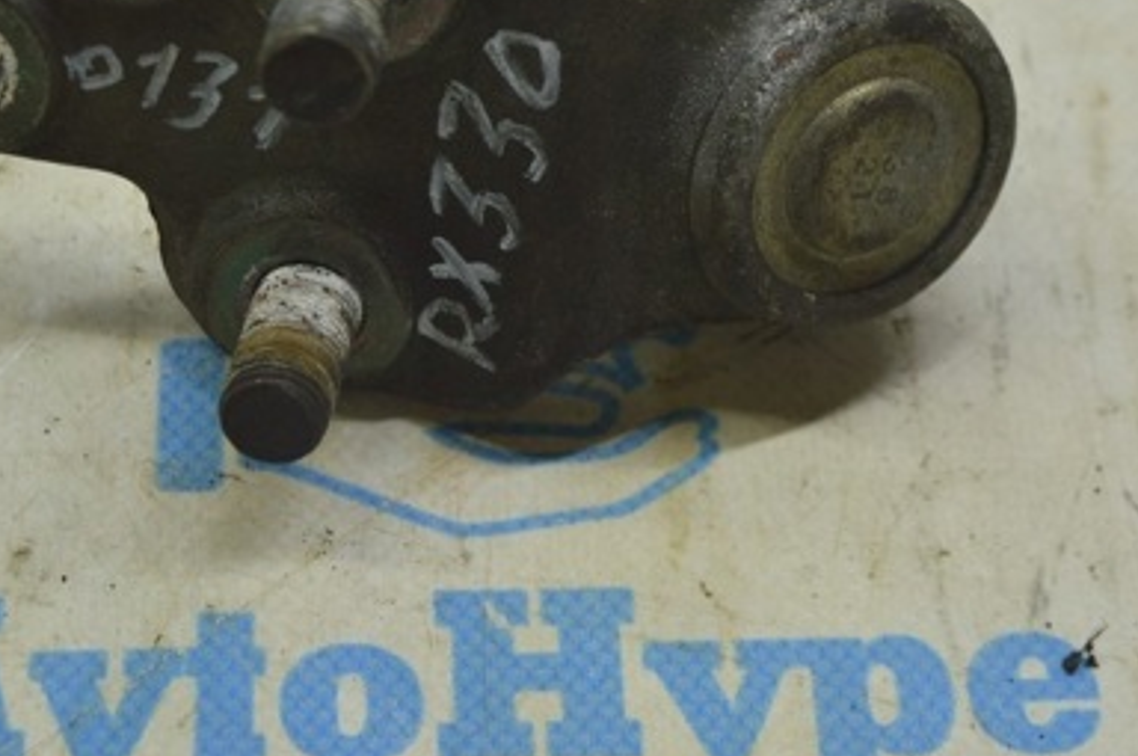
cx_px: 492
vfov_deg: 11.9
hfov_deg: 17.8
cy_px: 206
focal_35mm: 115
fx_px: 3631
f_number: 5.6
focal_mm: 46
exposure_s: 1/40
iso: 400
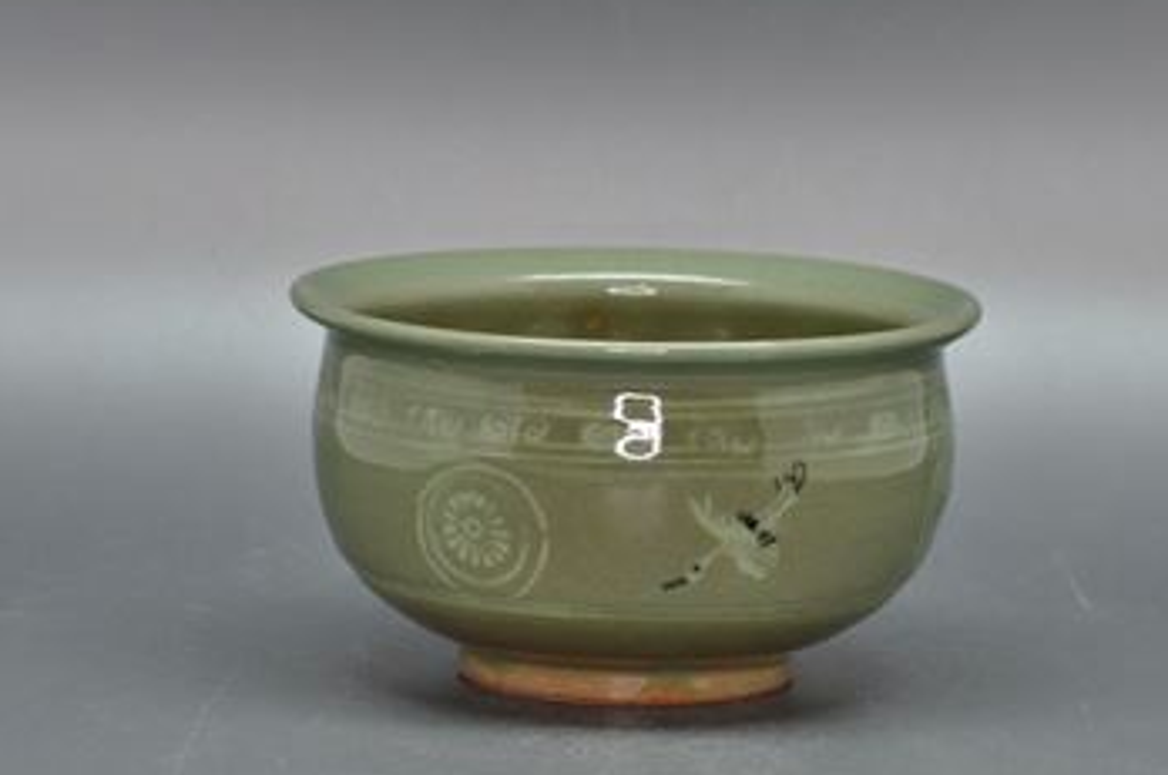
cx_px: 681
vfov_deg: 7.6
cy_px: 408
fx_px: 5864
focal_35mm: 181
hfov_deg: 11.4
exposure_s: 1/100
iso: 400
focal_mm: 70
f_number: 9
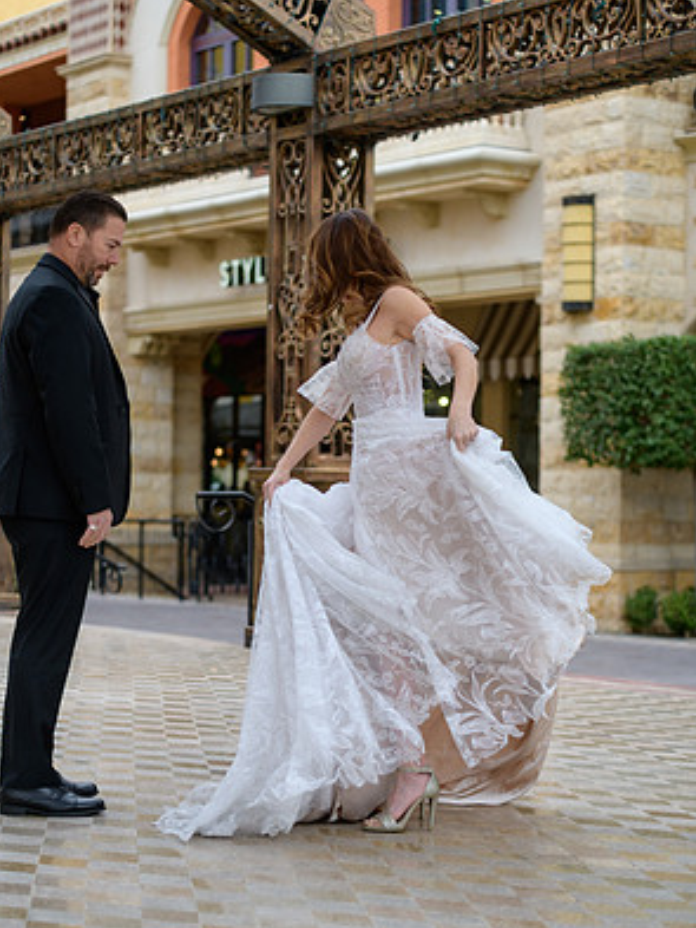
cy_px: 489
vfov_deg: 25.3
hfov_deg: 19.1
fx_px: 2063
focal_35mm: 77
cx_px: 344
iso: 200
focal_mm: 70
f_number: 2.8
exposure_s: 1/640
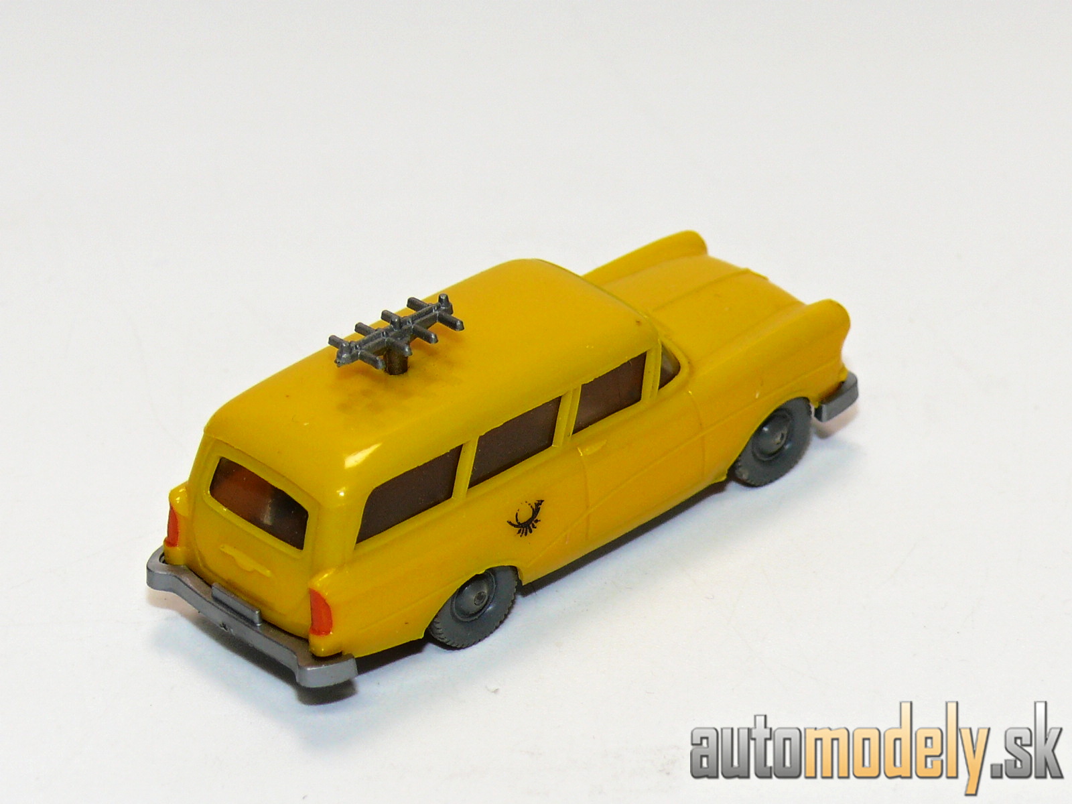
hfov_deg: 14.7
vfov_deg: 11.1
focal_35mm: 134
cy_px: 402
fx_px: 4150
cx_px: 536
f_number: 4
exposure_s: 1/30
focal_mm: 16
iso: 100
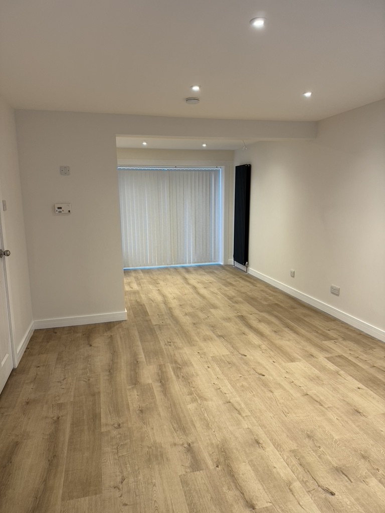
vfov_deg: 71.6
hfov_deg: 56.8
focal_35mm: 24
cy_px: 256
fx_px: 356
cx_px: 192
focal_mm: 6.76
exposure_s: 1/100
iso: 125
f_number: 1.78
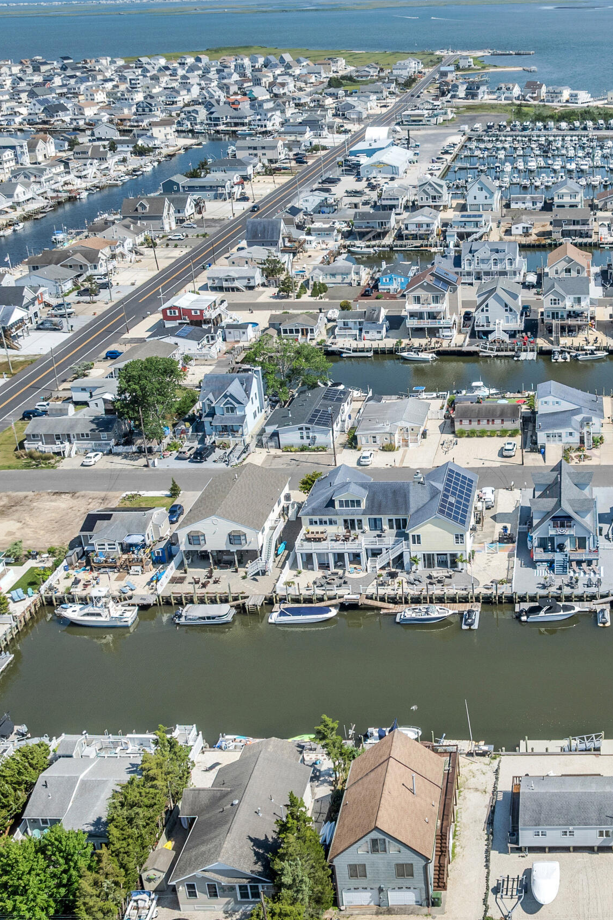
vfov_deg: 44.5
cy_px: 492
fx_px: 1124
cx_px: 567
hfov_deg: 29.1
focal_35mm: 44
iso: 100
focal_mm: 12.29
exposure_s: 1/1250
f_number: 2.8
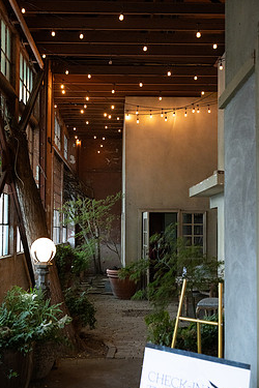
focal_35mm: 42
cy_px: 214
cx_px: 126
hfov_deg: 31.9
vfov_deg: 46.3
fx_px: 453
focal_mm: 35
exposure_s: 1/250
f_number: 3.5
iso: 2500
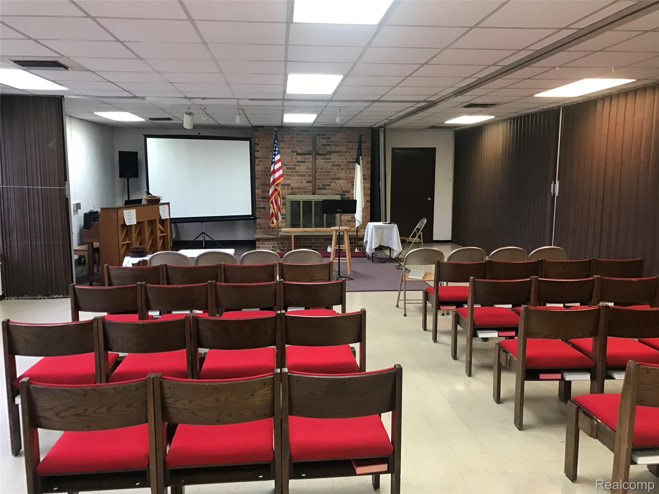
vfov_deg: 49.7
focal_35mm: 28
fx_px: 533
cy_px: 247
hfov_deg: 63.4
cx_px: 330
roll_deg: -0.6
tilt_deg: -8.1
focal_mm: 3.99
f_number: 1.8
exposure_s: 1/15
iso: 50
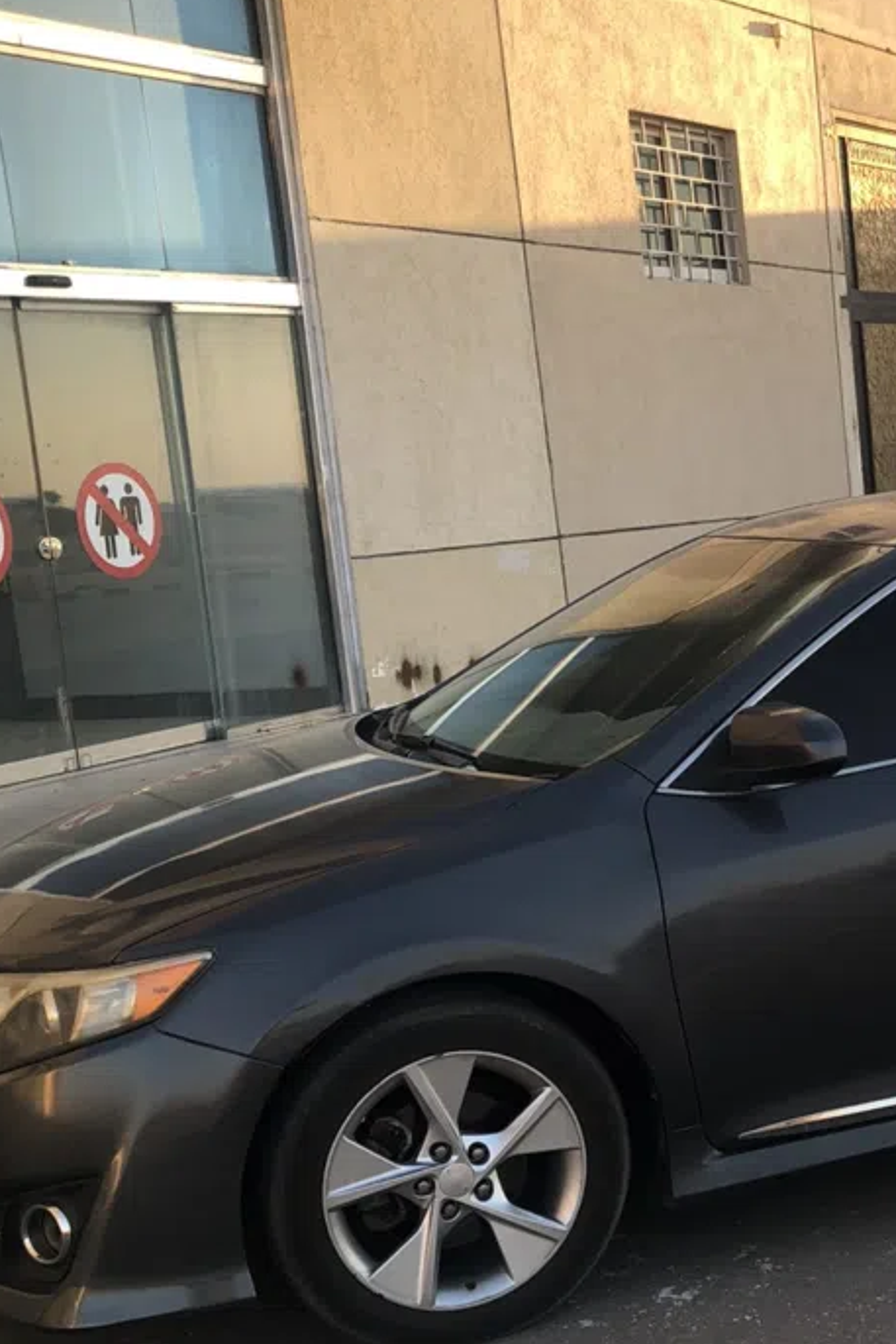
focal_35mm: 58
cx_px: 906
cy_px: 823
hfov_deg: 22.5
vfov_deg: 34.3
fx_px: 2164
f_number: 1.8
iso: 20
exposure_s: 1/145
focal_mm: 4
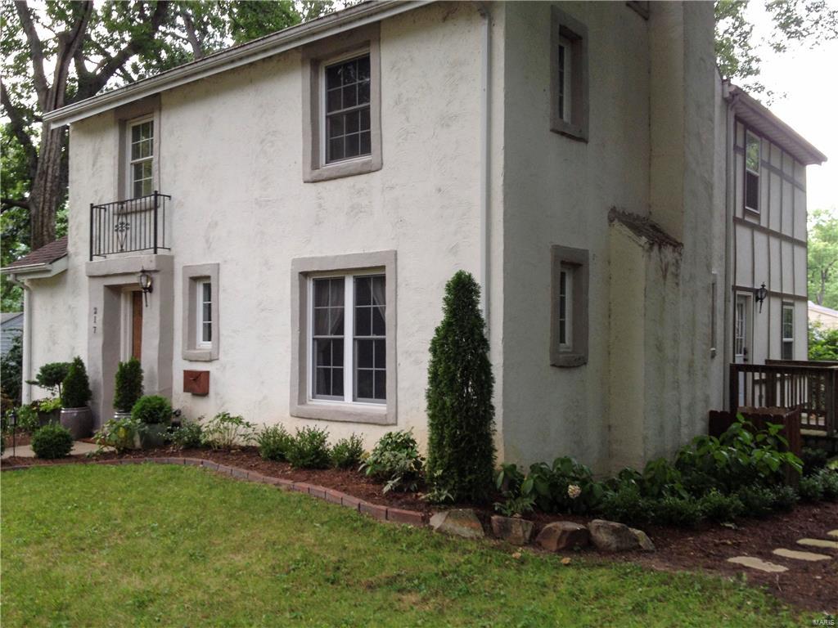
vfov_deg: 40.7
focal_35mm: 35
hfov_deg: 52.6
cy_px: 314
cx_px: 419
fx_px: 847
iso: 64
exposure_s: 1/60
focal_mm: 4.28
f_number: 2.4
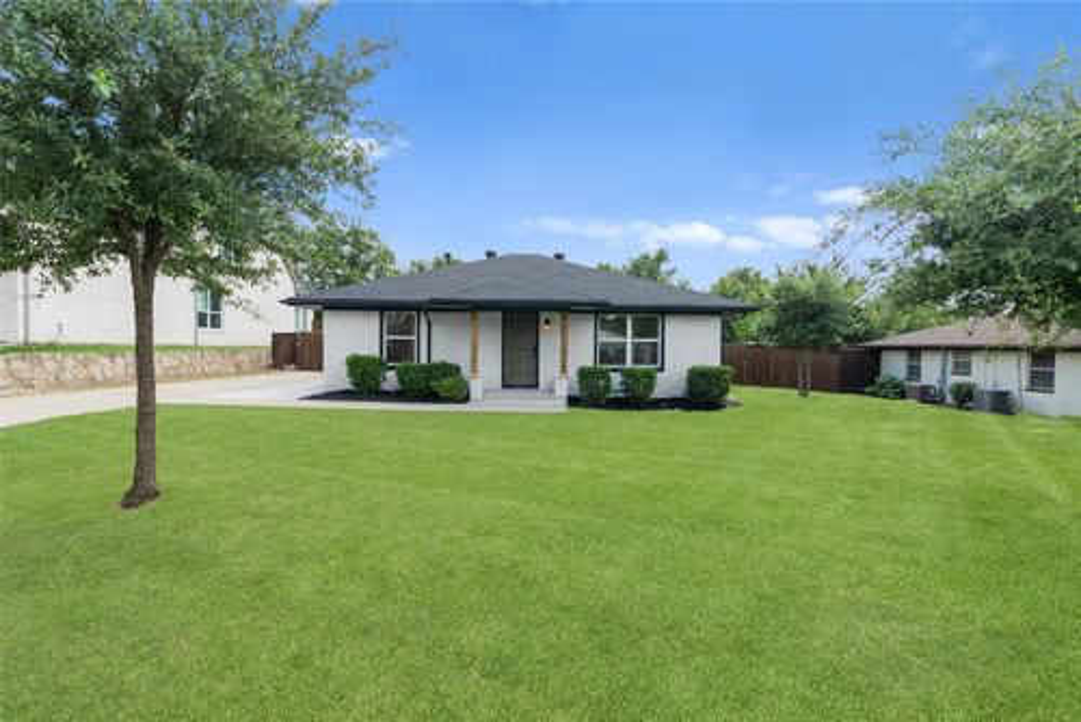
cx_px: 540
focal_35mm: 16
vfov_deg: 73.8
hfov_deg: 96.7
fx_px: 481
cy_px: 361
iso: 125
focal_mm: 16
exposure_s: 1/30
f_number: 7.1
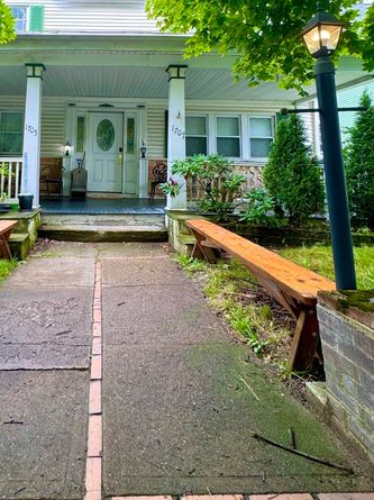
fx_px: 303
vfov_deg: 74.8
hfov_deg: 60.1
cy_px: 141
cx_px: 95
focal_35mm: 21
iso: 64
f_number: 2.2
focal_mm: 2.22
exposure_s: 1/120
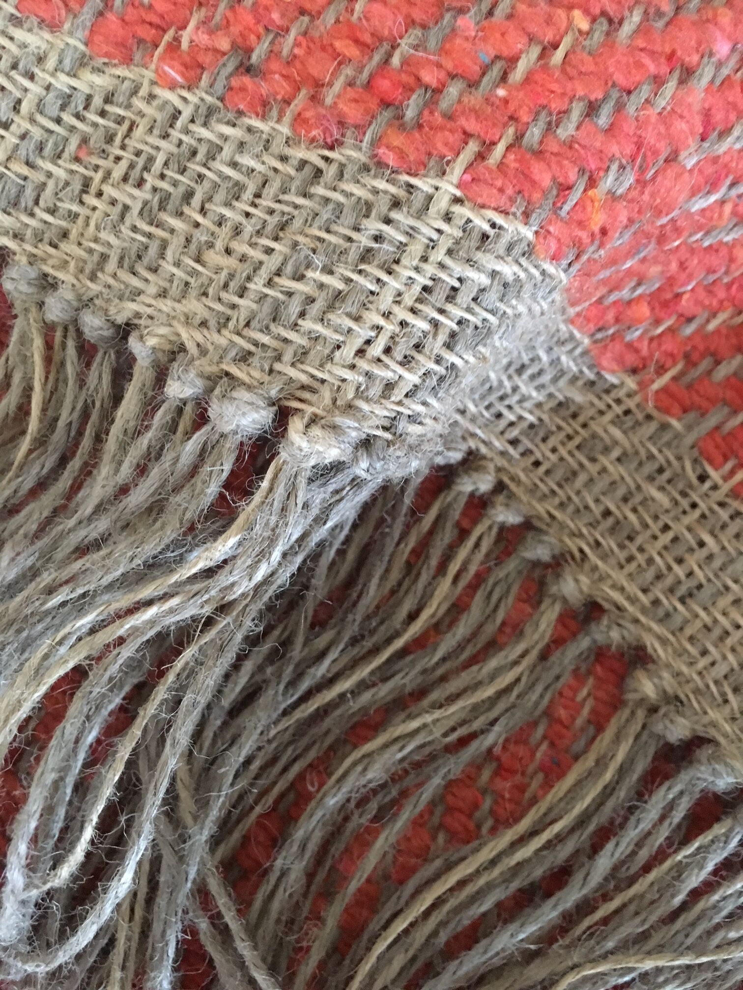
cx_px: 372
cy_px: 495
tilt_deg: -80.6
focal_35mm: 29
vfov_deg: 61.7
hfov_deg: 48.2
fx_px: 830
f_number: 2.2
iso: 400
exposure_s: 1/17
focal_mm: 4.15
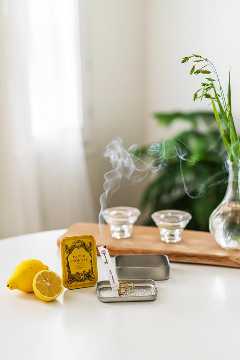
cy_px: 180
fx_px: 550
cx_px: 120
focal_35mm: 55
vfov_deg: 36.2
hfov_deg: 24.6
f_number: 2.2
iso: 640
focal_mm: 55
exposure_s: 1/640
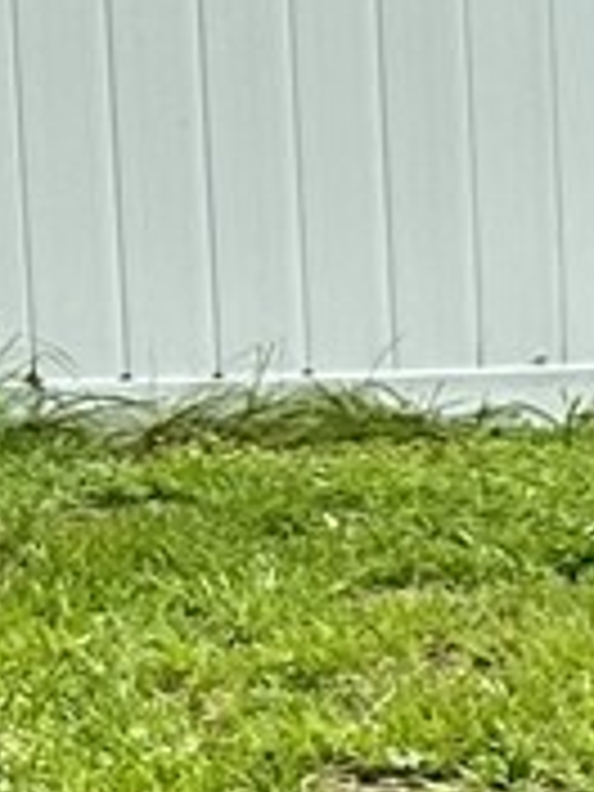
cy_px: 626
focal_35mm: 218
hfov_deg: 5.1
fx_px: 4988
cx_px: 3177
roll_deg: -2.3
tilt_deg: -8.1
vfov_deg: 9.1
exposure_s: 1/2469
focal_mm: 6.86
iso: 80
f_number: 1.78
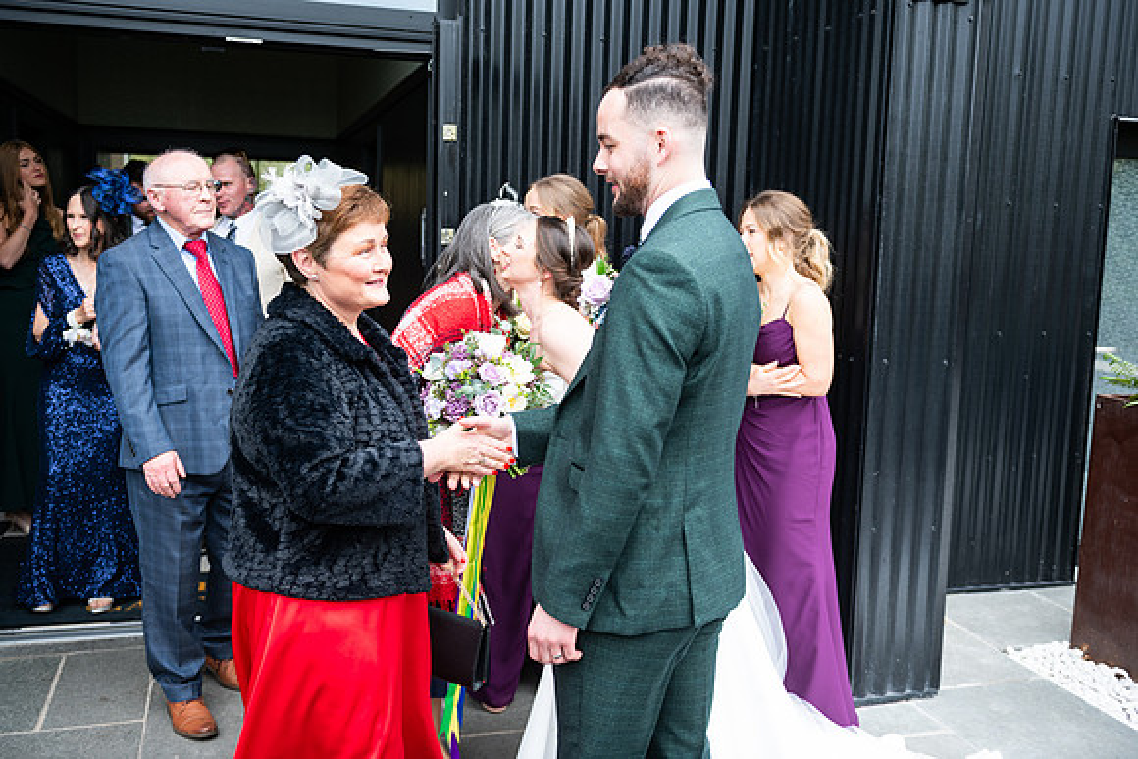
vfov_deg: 37.9
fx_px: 1107
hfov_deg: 54.4
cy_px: 380
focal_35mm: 35
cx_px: 569
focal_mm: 35
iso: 160
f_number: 3.5
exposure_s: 1/200
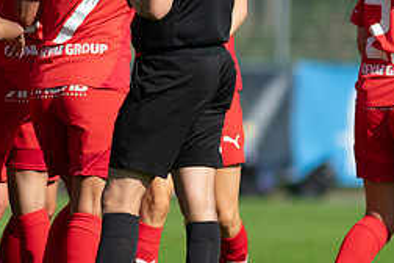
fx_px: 11327
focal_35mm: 1035
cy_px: 15
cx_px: -55
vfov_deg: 1.3
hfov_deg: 2.0
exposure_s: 1/3200
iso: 140
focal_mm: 300
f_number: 3.2
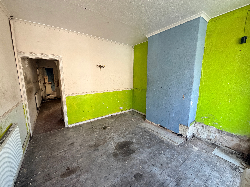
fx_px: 101
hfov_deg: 102.1
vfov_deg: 85.7
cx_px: 125
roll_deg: -0.2
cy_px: 94
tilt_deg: -9.5
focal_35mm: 14
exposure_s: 1/121
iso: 200
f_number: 2.2
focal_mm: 2.22
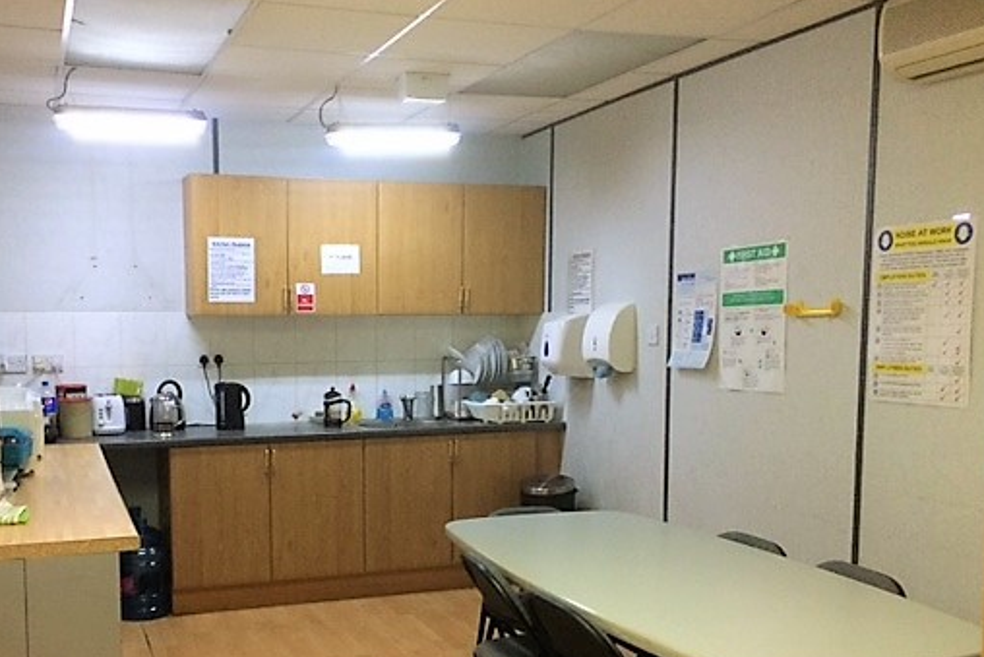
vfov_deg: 34.8
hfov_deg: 50.3
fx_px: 1039
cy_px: 432
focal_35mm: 38
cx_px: 385
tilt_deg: -7.7
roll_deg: +0.9
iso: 320
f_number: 2.2
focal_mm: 4.15
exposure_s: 1/25
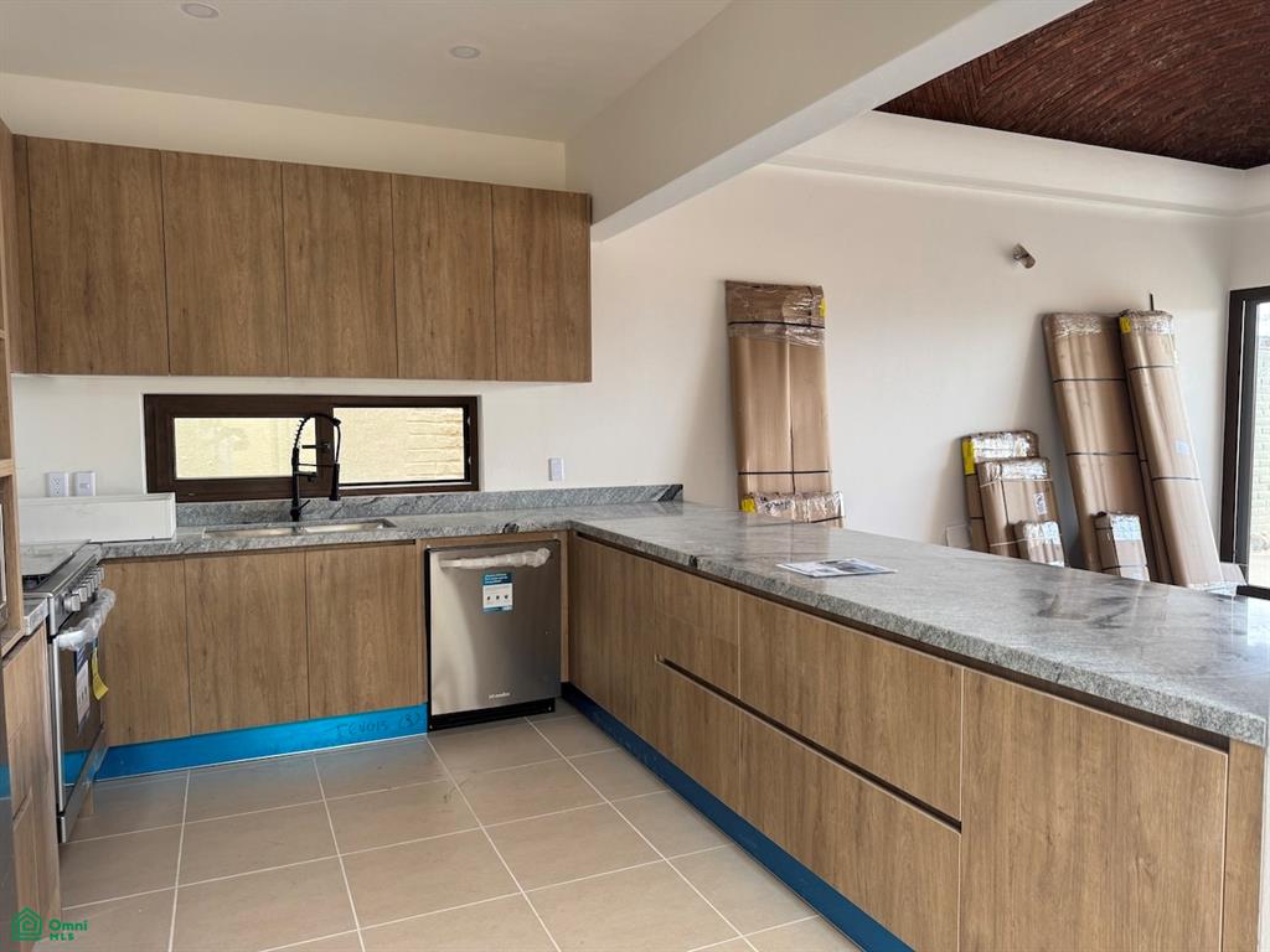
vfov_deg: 56.8
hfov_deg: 71.6
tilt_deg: -3.7
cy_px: 476
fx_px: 881
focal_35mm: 24
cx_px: 635
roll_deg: +0.3
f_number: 1.78
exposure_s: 1/121
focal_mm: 6.76
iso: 100
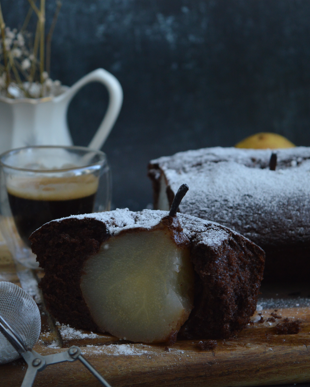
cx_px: 145
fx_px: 1339
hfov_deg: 13.2
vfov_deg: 16.5
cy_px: 194
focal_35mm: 117
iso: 400
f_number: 5.6
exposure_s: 1/125
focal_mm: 55
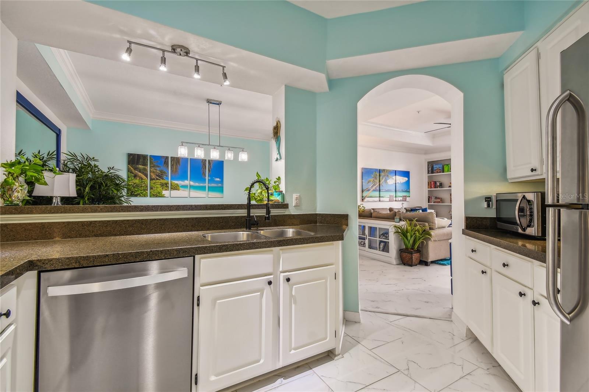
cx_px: 294
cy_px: 196
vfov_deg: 77.3
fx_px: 245
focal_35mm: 15
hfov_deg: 100.4
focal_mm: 10
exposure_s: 1/6
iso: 100
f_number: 7.1
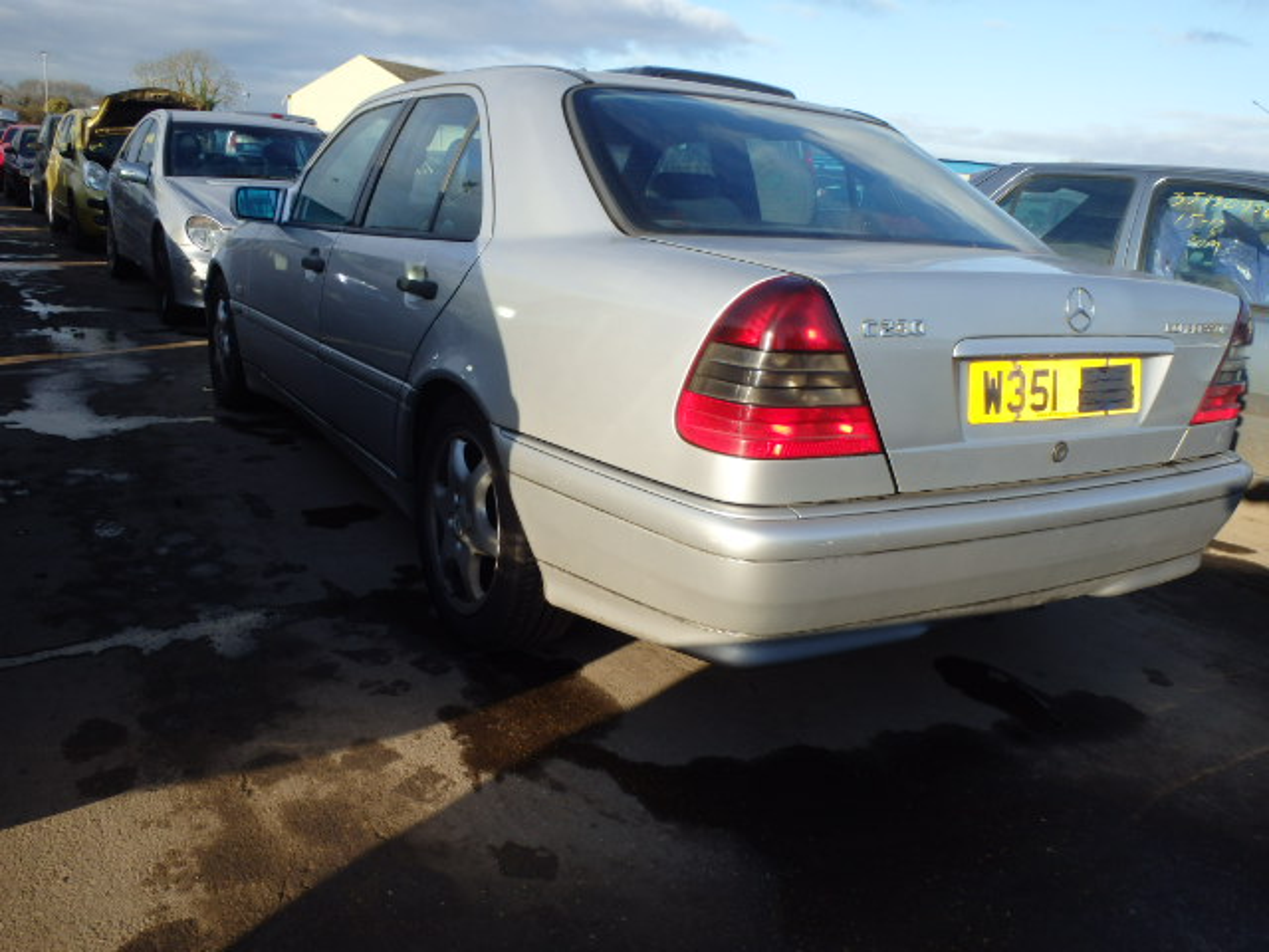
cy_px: 476
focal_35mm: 28
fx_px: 1026
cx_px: 634
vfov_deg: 49.7
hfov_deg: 63.4
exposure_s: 1/400
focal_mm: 5
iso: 125
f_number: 3.9
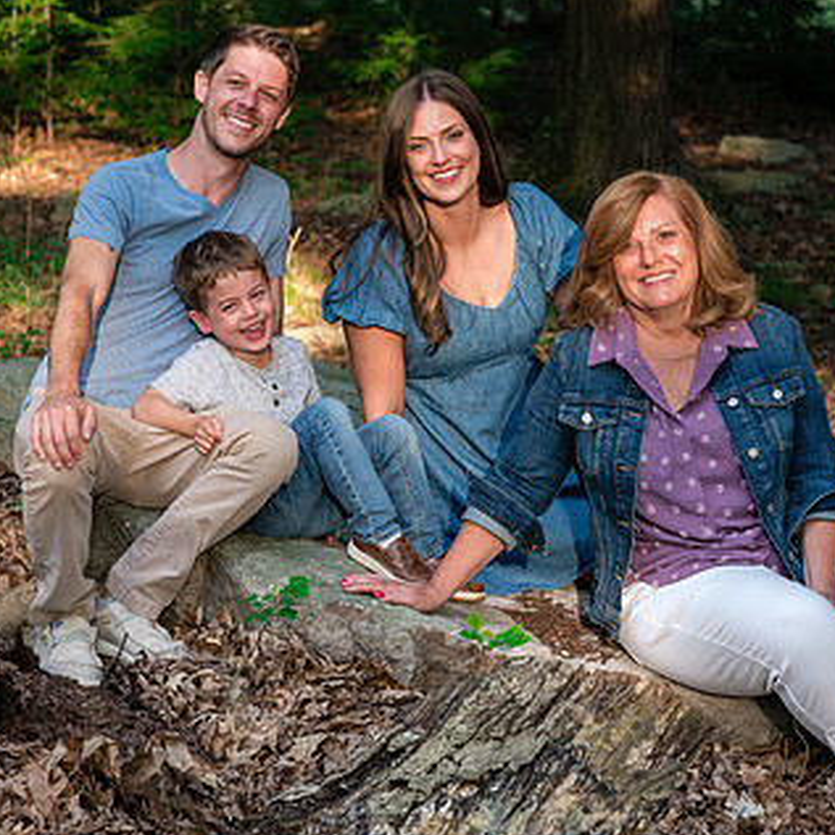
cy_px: 352
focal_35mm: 132
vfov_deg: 13.2
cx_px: 453
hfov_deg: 13.2
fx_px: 3602
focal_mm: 85
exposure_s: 1/200
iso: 1250
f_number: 5.6
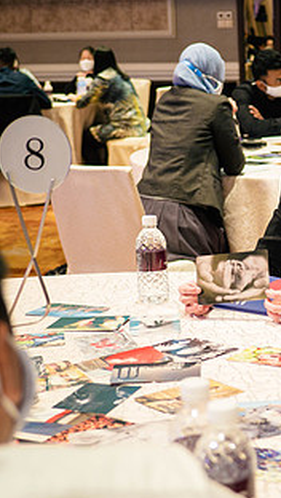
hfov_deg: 14.3
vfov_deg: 25.6
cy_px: 260
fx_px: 1097
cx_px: 310
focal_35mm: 83
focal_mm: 20
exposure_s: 1/100
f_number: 1.7
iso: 640
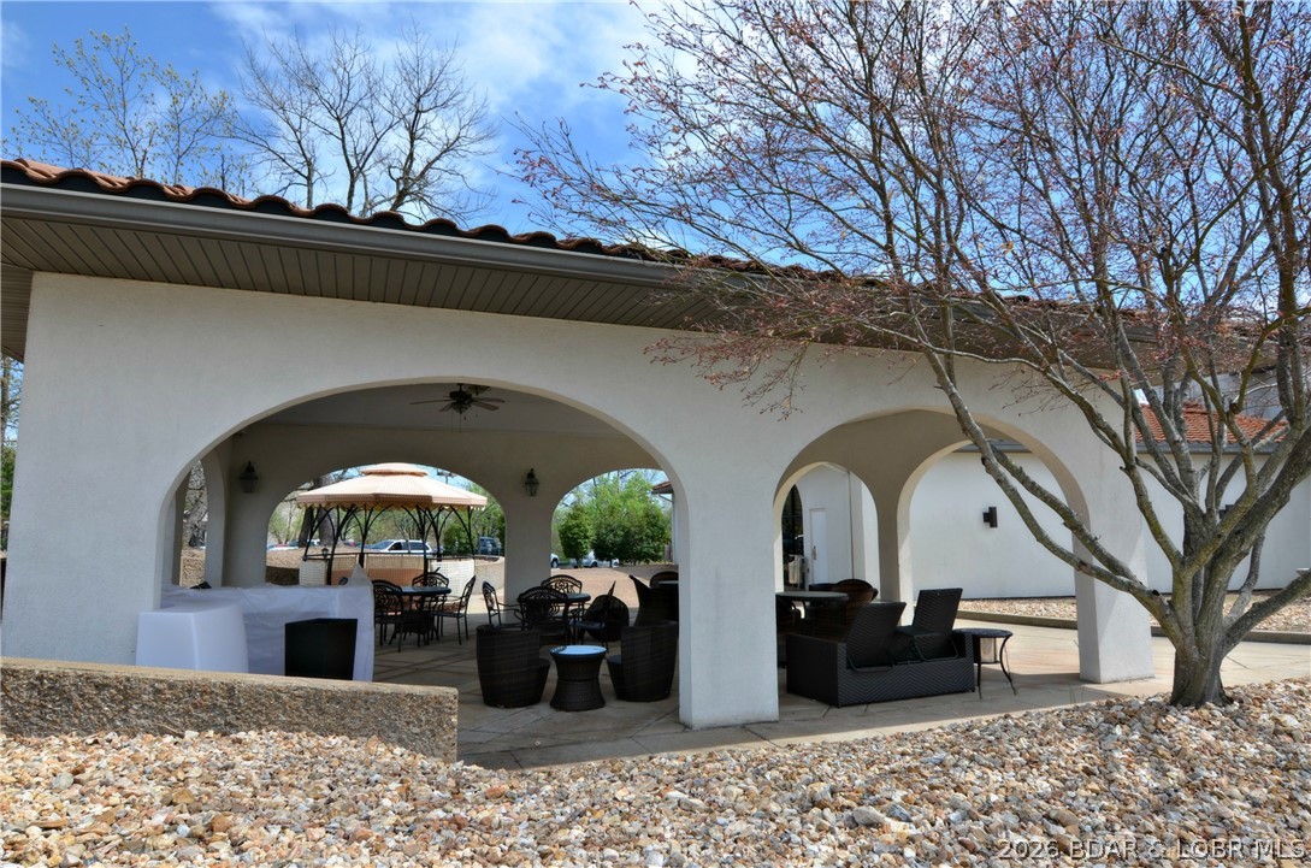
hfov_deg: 81.3
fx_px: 763
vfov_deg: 59.3
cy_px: 434
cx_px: 656
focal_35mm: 21
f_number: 8
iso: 110
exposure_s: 1/250
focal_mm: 14
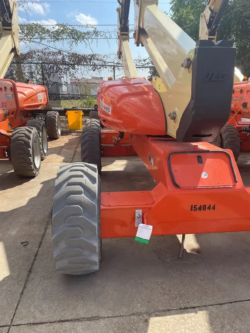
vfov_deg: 67.3
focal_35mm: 26
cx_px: 125
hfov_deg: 53.1
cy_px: 166
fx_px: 250
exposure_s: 1/2882
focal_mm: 4.2
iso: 50
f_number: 1.6
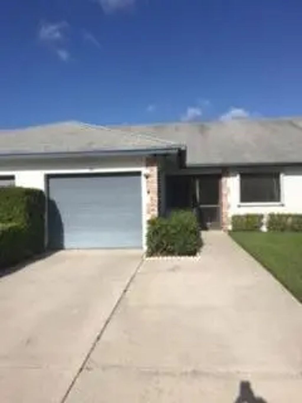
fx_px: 337
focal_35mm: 29
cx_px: 151
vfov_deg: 61.7
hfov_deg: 48.2
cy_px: 202
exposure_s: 1/2564
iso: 25
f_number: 2.2
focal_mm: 4.15
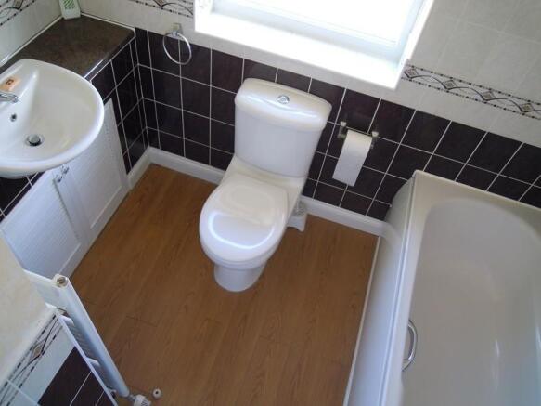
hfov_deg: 63.5
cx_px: 270
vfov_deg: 49.7
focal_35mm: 28
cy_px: 203
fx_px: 438
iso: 180
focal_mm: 5
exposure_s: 1/30
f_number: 2.7
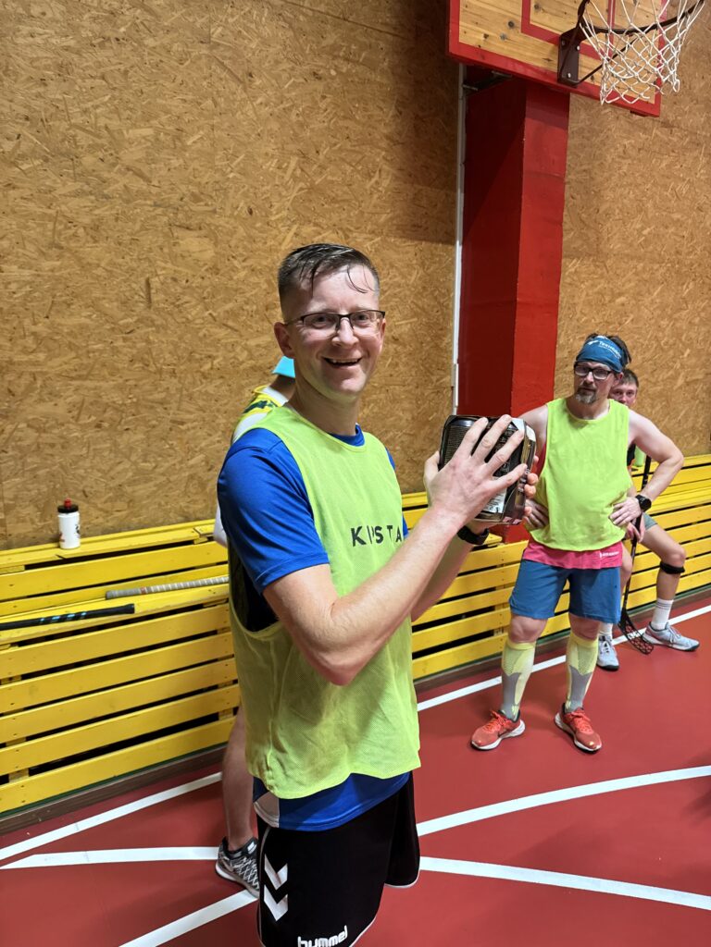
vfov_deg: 71.6
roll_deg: +1.2
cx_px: 356
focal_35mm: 24
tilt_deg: -10.5
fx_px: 657
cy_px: 474
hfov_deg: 56.8
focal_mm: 6.76
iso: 320
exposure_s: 1/50
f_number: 1.78
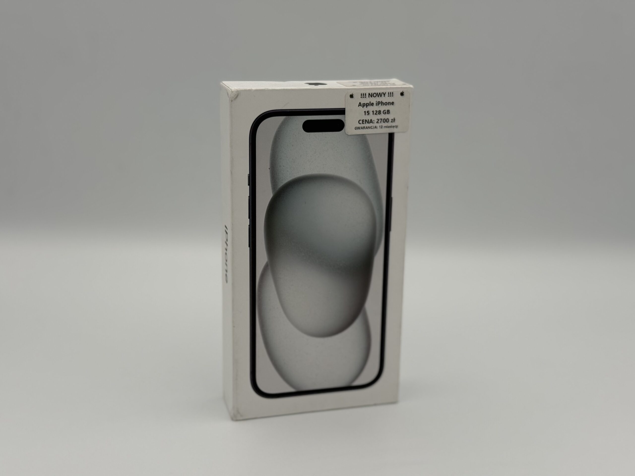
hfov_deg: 39.7
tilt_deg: -15.9
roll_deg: -1.0
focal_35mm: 48
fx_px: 881
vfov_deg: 30.3
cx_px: 318
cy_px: 238
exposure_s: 1/1203
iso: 64
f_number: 1.78
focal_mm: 6.76
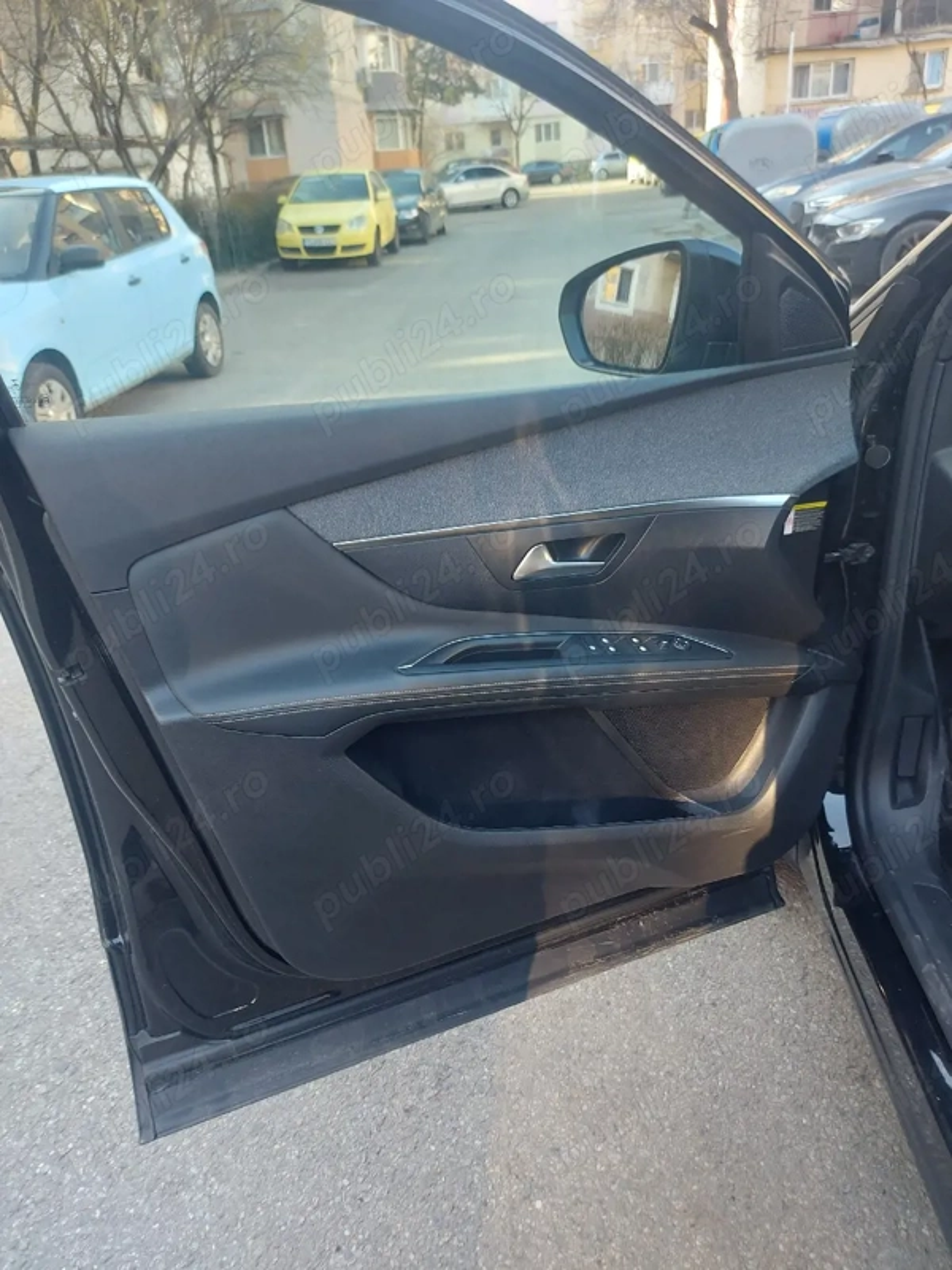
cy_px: 635
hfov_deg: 56.8
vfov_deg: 71.6
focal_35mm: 24
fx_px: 880
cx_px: 476
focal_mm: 5.23
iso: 50
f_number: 1.8
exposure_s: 1/50
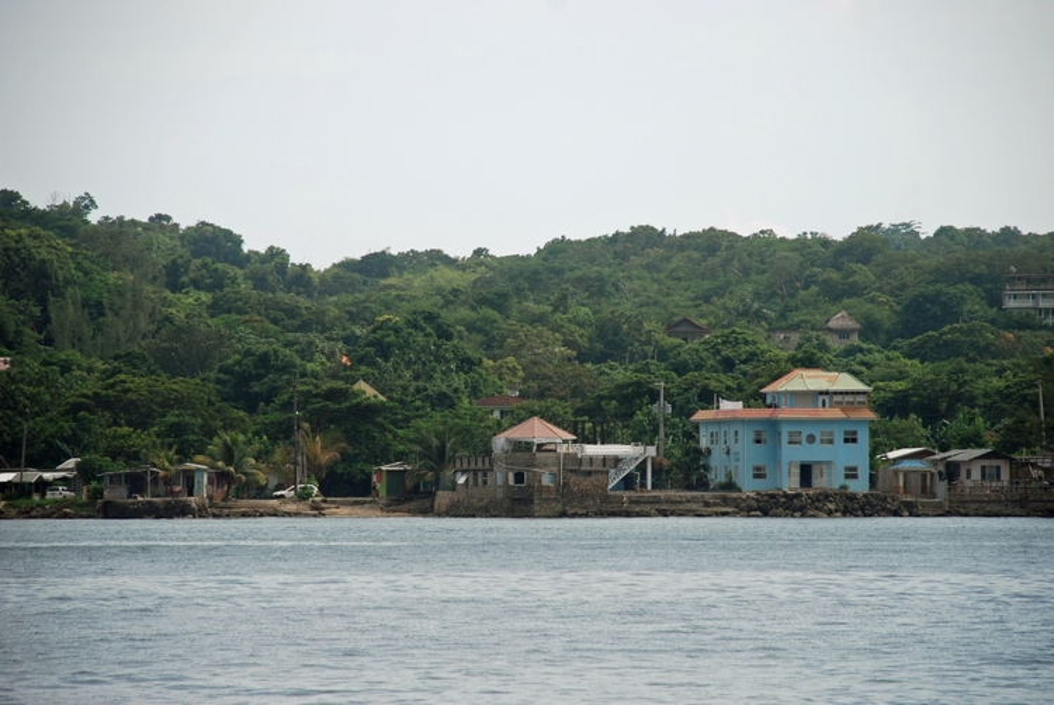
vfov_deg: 6.8
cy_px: 352
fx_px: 5936
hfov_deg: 10.1
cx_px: 527
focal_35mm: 202
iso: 180
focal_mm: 135
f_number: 5.6
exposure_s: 1/500
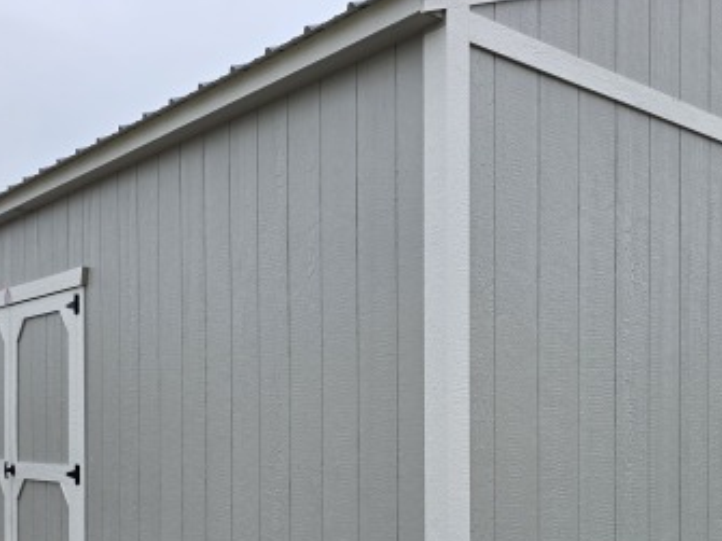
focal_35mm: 44
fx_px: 917
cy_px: 431
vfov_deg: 32.0
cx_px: 491
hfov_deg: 42.3
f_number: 1.7
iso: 80
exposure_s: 1/3177
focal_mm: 6.3
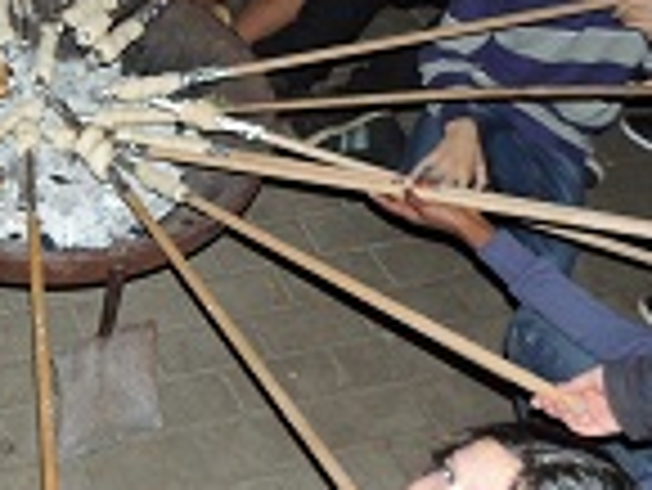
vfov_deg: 22.0
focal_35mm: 66
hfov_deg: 26.6
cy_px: 90
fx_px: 1244
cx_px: -94
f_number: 3
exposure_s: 1/30
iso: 200
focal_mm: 4.3
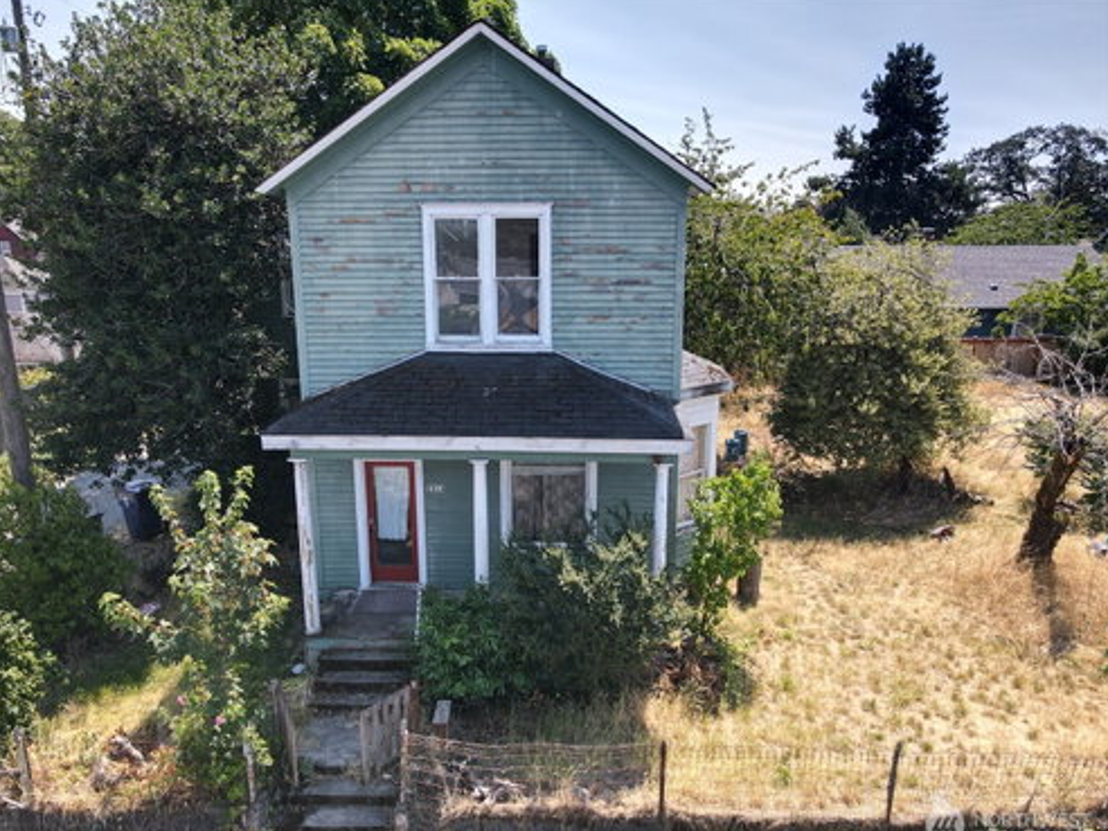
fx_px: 800
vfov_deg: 54.9
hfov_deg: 69.4
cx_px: 536
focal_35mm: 25
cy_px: 421
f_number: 2.8
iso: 100
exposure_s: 1/320
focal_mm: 4.5
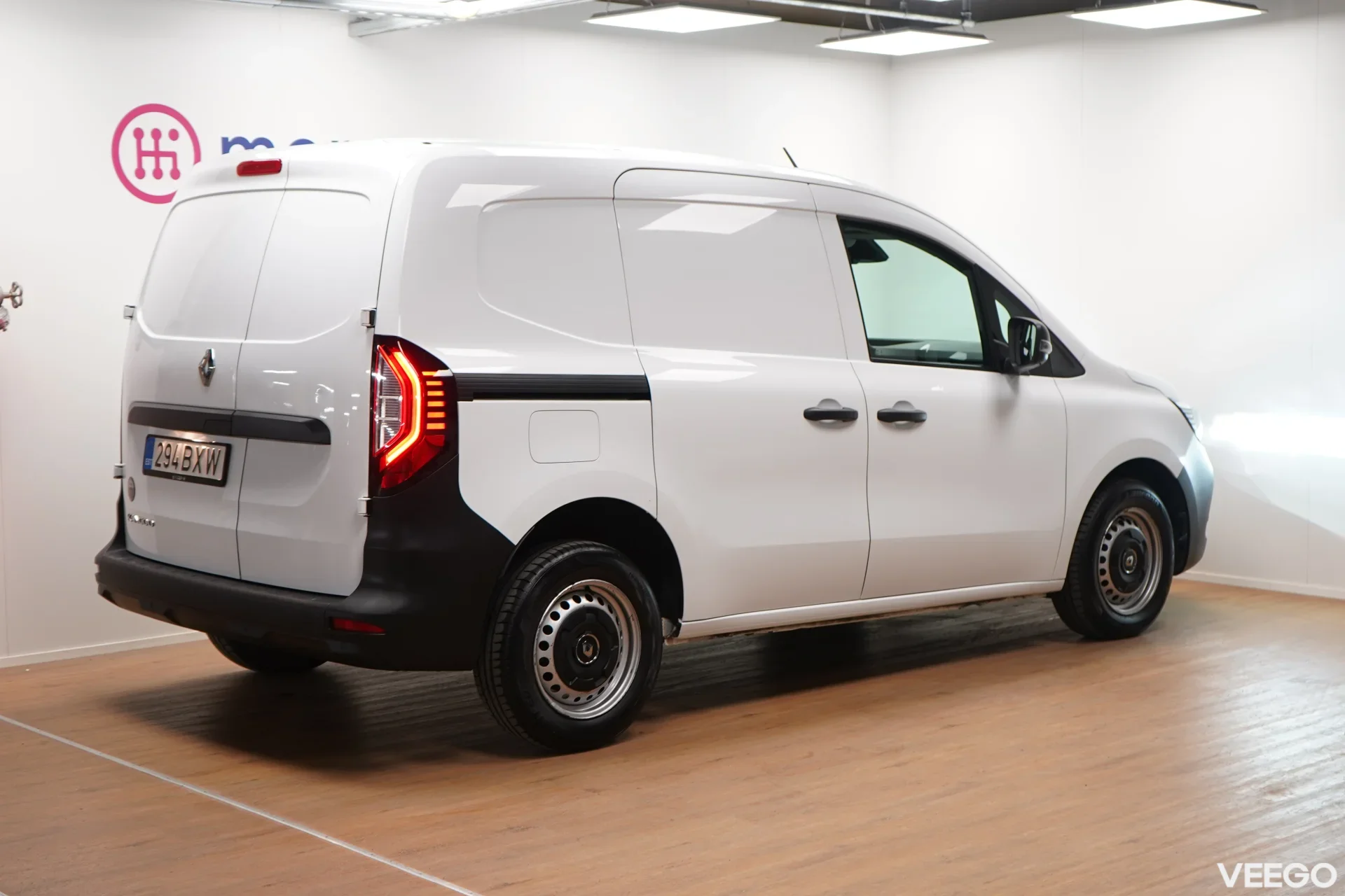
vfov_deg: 26.0
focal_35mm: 52
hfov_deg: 38.2
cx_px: 672
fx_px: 1943
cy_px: 448
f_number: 4
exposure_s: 1/15
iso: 250
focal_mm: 35
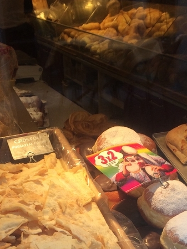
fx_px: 476
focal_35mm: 66
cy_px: 268
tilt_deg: -32.9
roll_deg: +2.8
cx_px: 77
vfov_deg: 27.2
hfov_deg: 22.2
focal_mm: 4.15
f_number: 2.2
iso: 40
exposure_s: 1/100
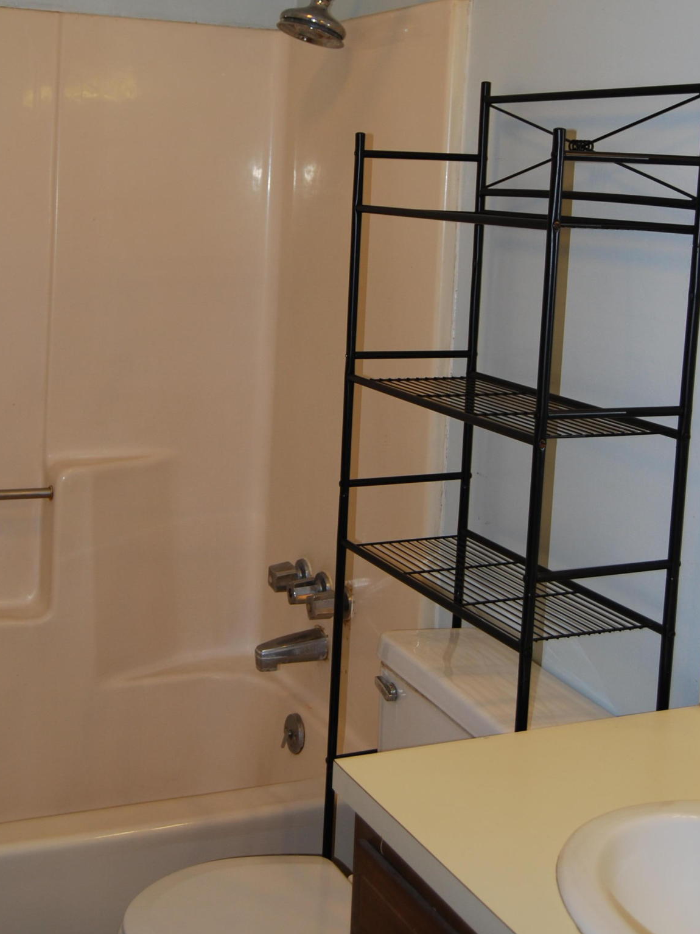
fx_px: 1322
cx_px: 323
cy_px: 346
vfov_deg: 38.6
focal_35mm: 49
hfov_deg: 29.7
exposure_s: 1/60
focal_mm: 26
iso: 200
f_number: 4.2
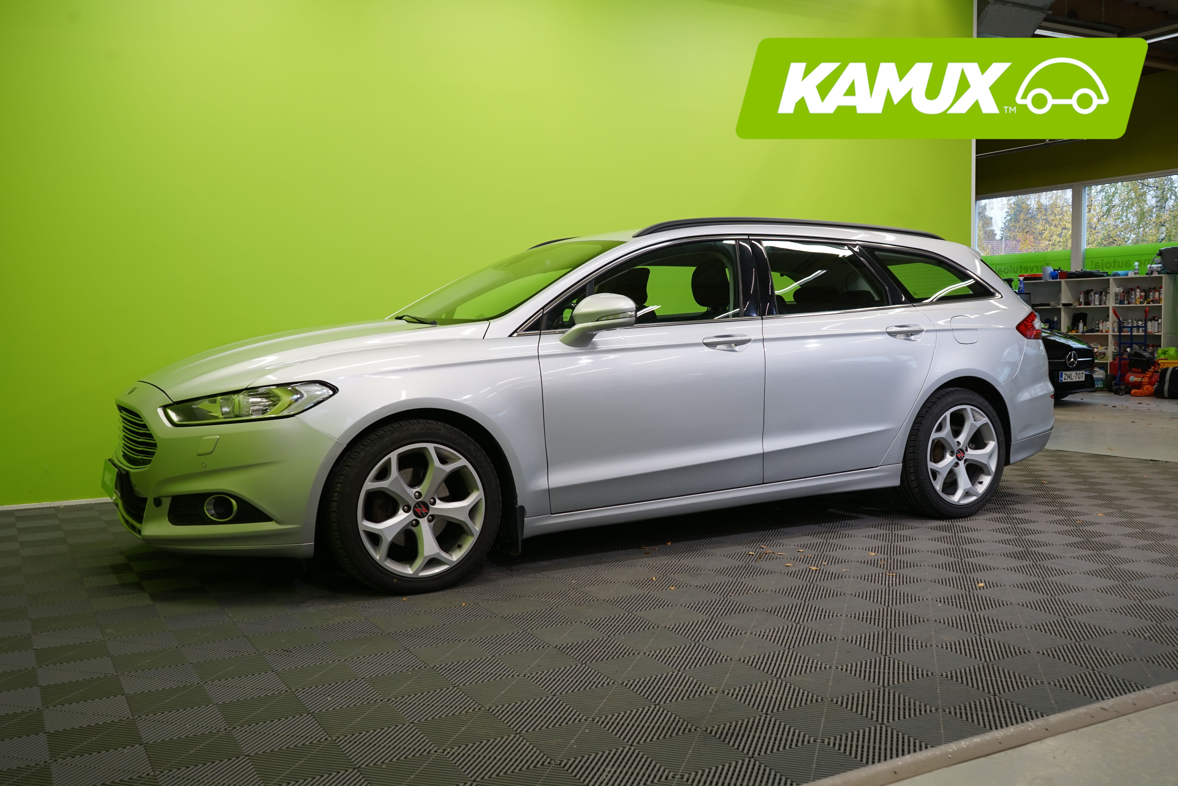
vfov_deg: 41.1
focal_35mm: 32
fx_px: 1047
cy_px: 393
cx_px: 589
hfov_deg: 58.7
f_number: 6.3
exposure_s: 1/30
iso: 500
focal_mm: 32
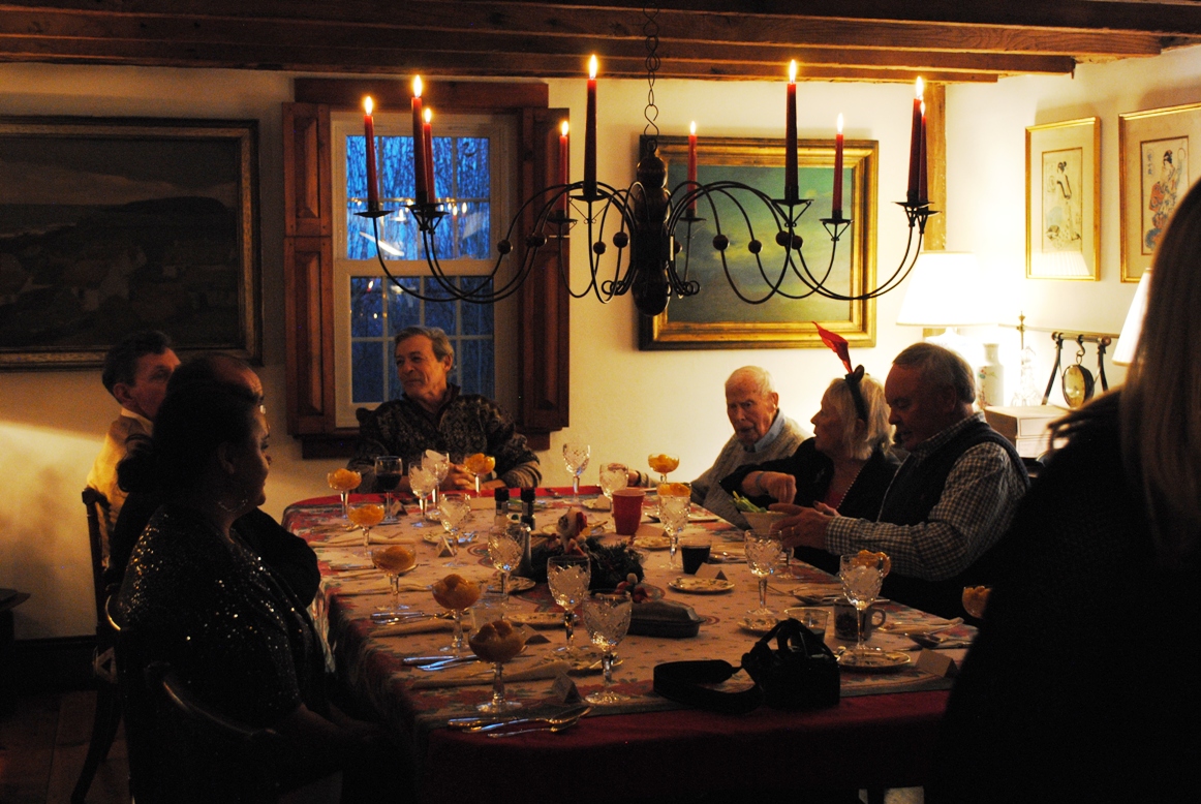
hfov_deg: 41.1
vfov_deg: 28.2
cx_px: 600
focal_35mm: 48
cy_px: 402
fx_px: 1603
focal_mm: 32
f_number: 4.8
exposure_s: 1/15
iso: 800
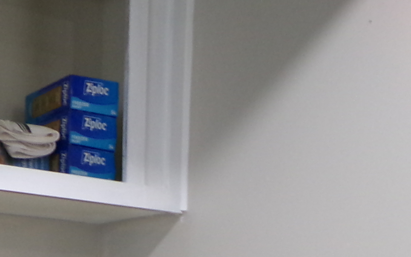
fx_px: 907
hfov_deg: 24.1
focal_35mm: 81
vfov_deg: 14.5
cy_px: 438
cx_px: -28
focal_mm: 4.3
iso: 272
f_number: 3.7
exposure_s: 1/17
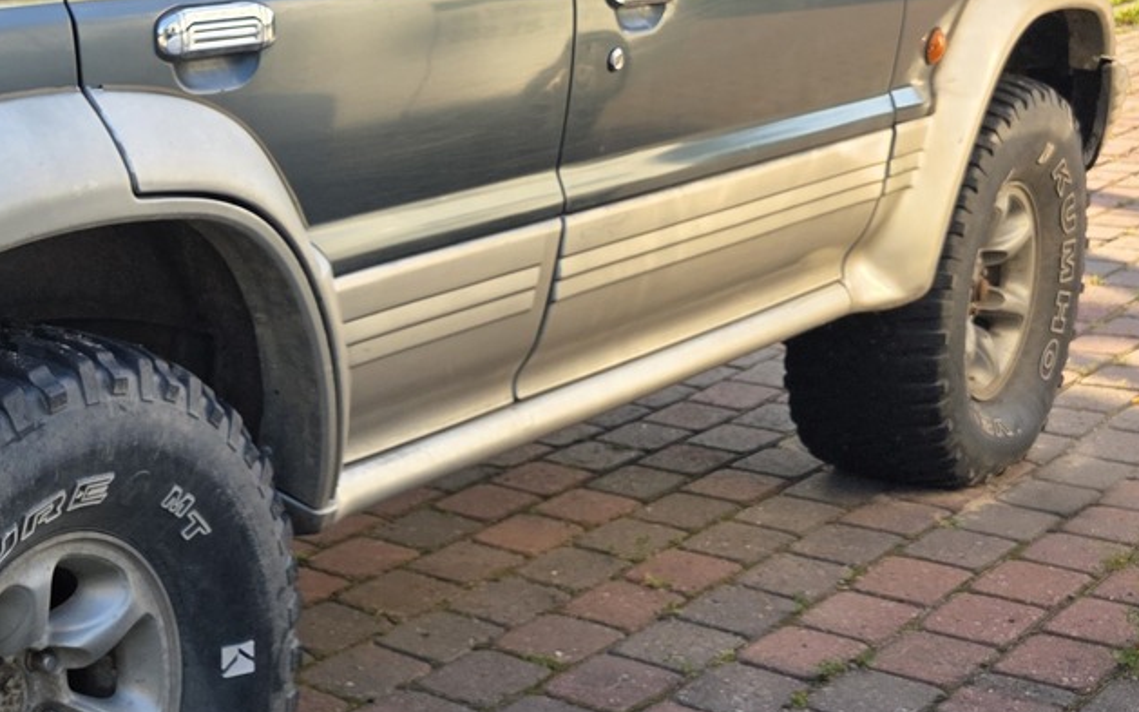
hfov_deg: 28.3
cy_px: 315
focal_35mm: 62
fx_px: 1924
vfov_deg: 20.9
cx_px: -264
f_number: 1.7
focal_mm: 6.3
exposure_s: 1/180
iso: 20
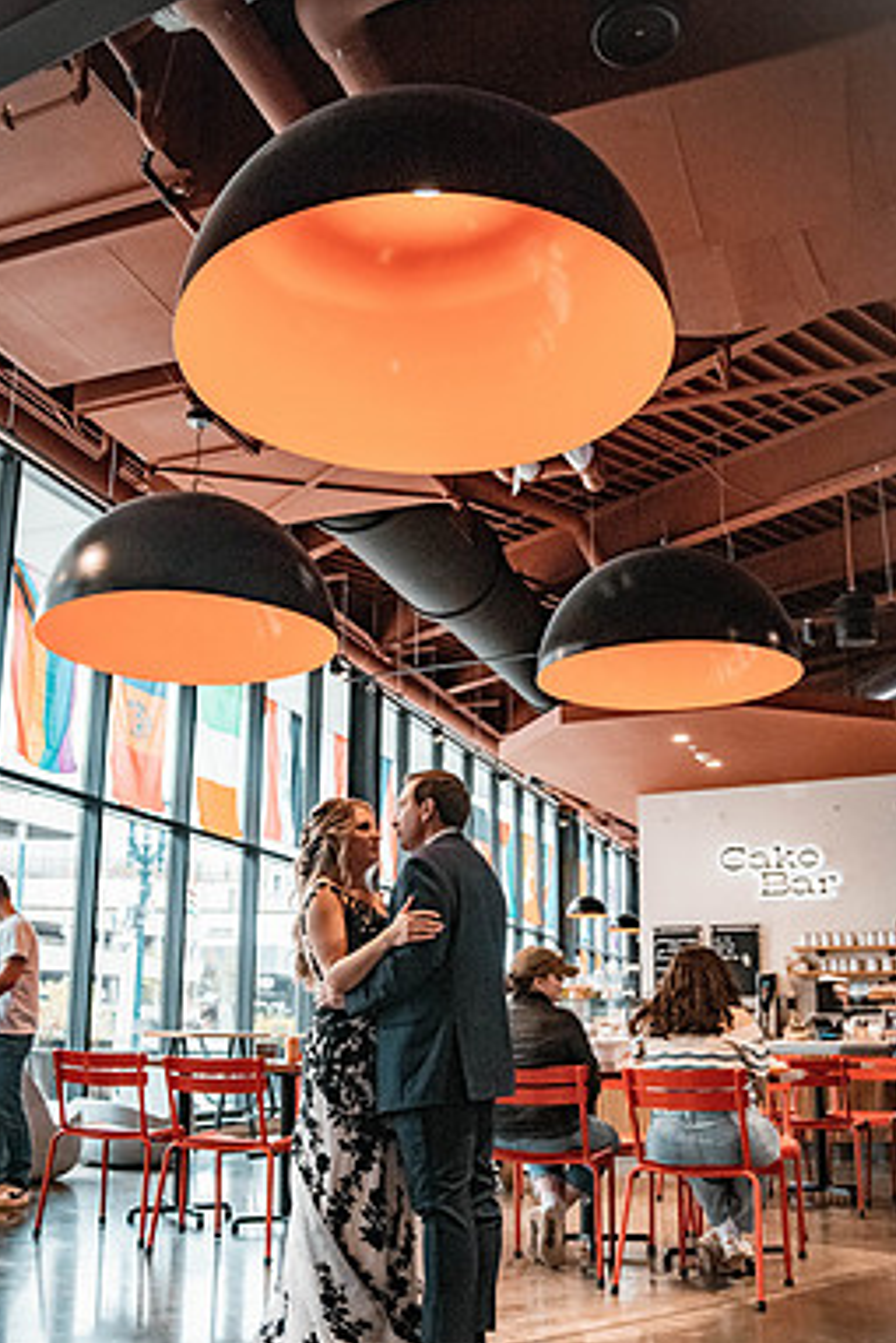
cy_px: 777
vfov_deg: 56.9
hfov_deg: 39.9
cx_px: 387
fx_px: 1231
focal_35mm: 33
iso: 5000
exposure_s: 1/2000
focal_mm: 28
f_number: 2.8
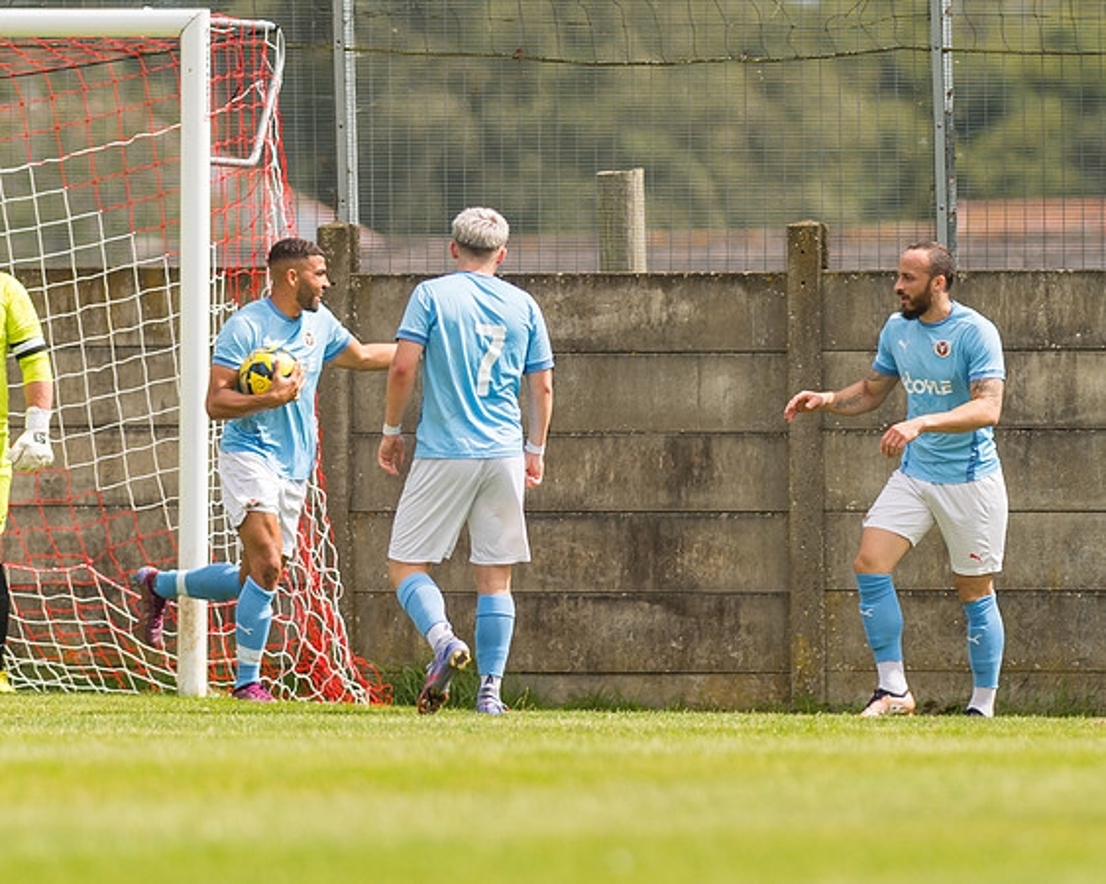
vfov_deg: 2.1
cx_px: 945
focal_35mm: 722
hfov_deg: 2.7
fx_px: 23622
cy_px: 442
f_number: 2.8
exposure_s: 1/2000
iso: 100
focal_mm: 300
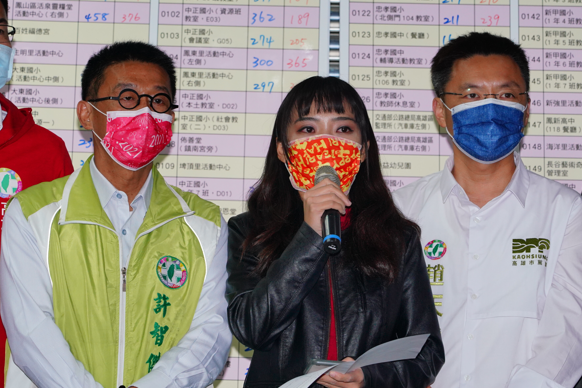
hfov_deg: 11.5
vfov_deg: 7.7
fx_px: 2878
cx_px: 318
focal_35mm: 178
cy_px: 179
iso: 1250
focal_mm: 105
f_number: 5.6
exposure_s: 1/200
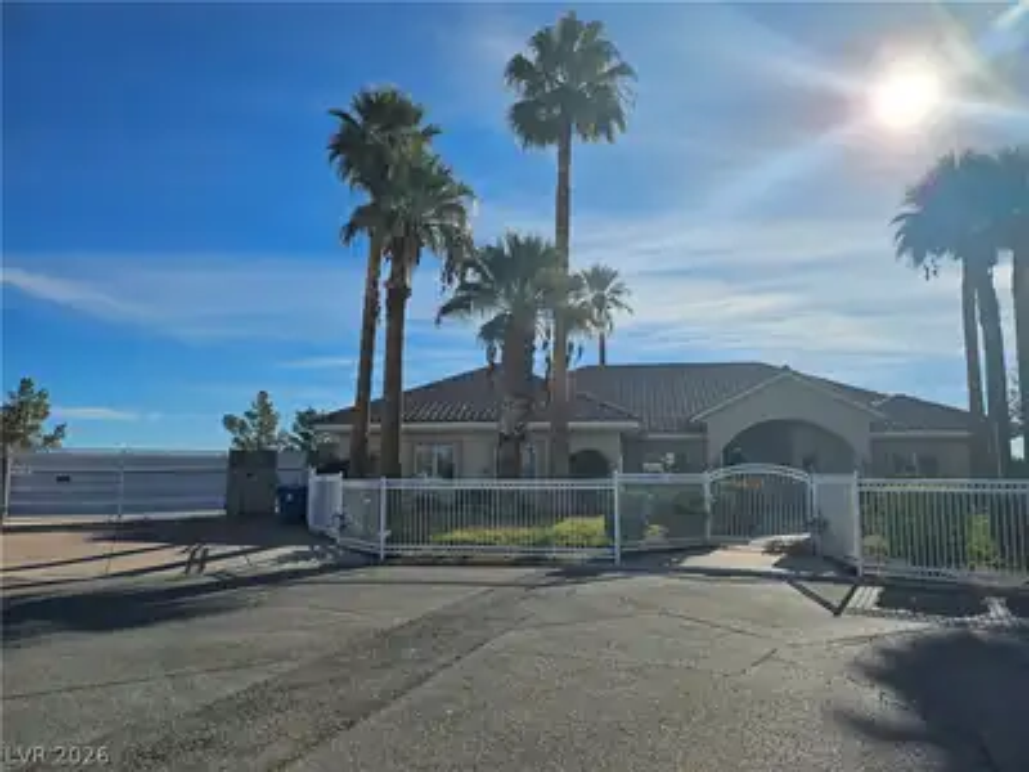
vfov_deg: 56.8
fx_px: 713
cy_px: 386
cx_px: 514
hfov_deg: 71.6
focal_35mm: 24
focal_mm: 5
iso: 50
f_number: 1.8
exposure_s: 1/8696
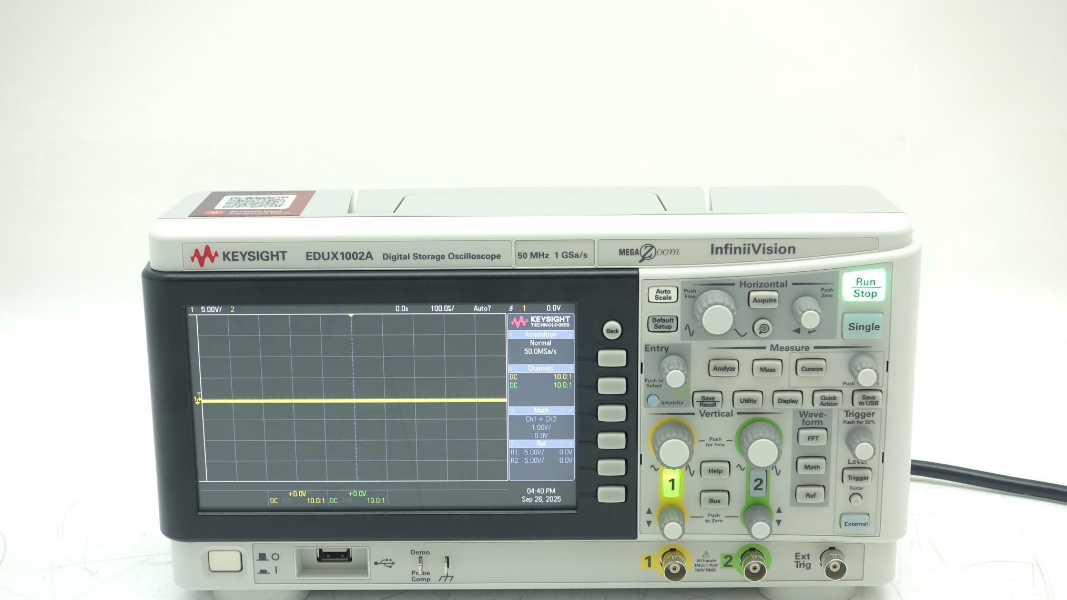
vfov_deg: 16.3
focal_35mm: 74
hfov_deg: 28.6
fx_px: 2094
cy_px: 345
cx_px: 535
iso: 80
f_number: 5.6
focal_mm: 25.7
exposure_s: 1/5
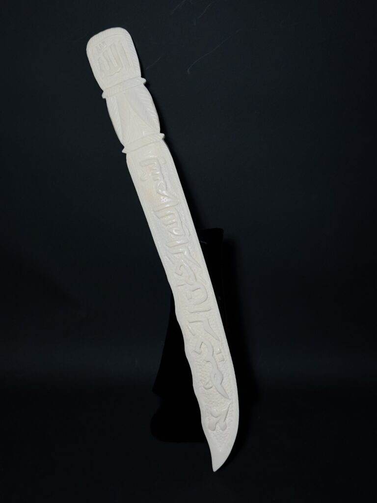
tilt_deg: -26.4
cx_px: 188
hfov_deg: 30.3
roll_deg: -1.1
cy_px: 252
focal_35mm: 48
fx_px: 697
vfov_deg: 39.7
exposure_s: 1/5263
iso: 64
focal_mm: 6.86
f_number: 1.78
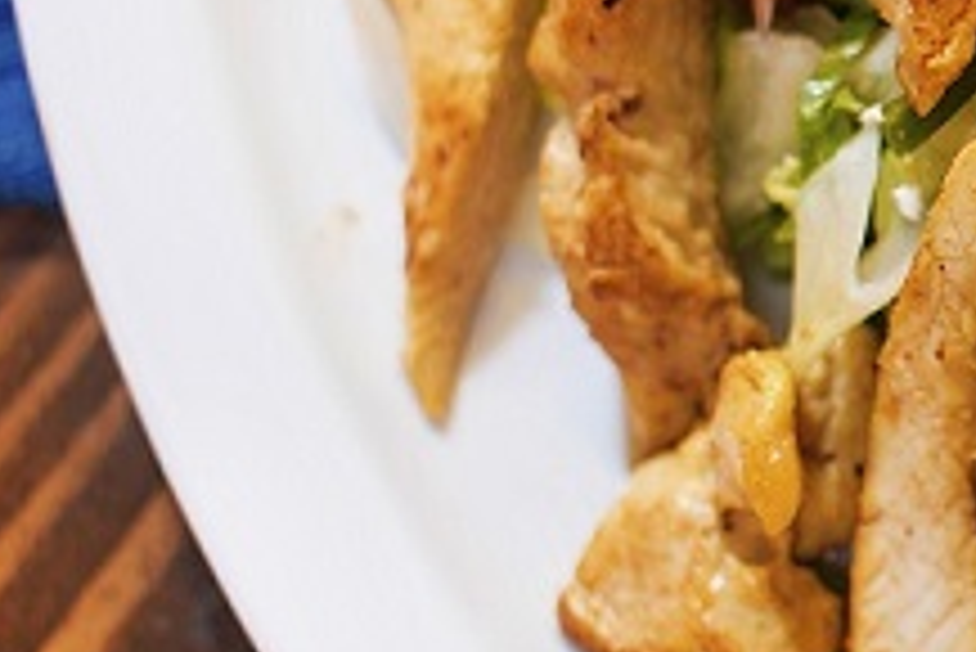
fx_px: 5426
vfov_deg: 6.9
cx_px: 1626
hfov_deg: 9.9
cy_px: 250
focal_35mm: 200
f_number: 3.5
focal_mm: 50
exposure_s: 1/160
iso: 200
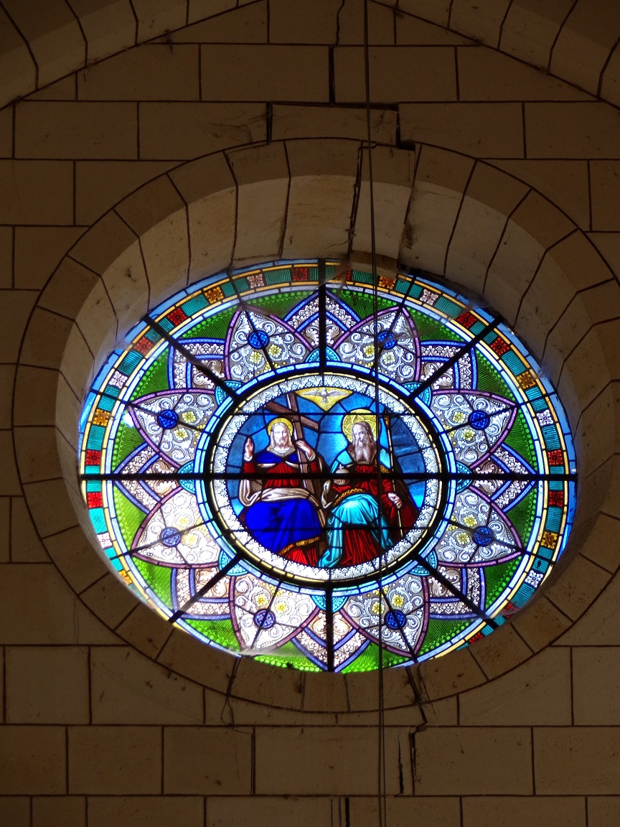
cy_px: 414
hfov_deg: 5.6
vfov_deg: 7.4
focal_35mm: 267
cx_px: 310
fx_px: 6376
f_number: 5.1
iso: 210
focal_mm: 47.8
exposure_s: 1/50
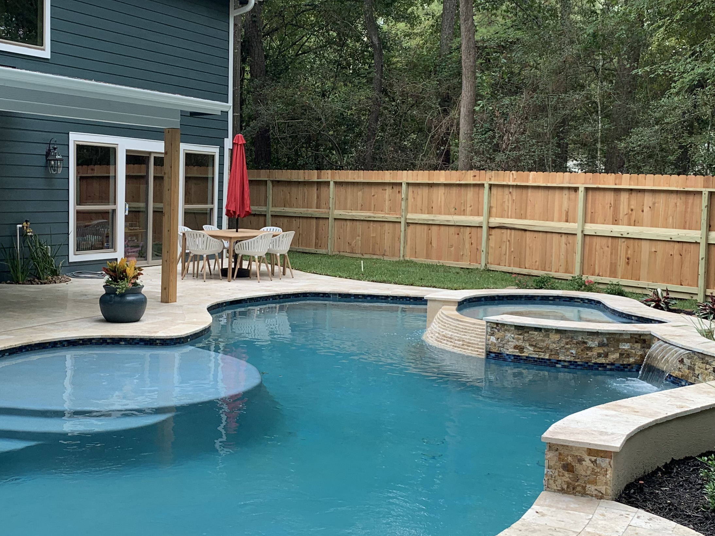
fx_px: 991
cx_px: 330
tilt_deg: -3.6
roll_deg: -1.8
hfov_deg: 39.6
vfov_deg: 30.3
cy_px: 251
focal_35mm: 48
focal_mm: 4.25
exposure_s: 1/402
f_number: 1.8
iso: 25
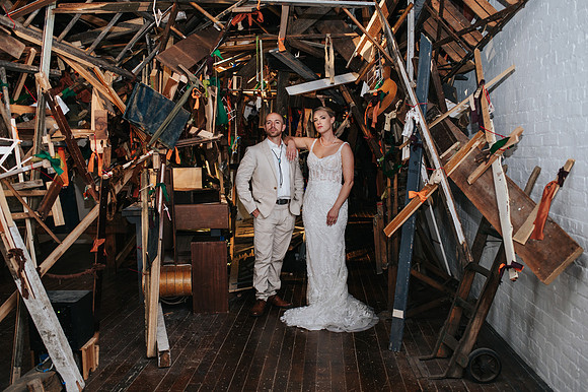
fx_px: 598
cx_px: 281
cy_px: 204
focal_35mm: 37
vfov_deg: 36.2
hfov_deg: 52.3
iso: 1000
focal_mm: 35
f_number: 2.8
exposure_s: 1/200
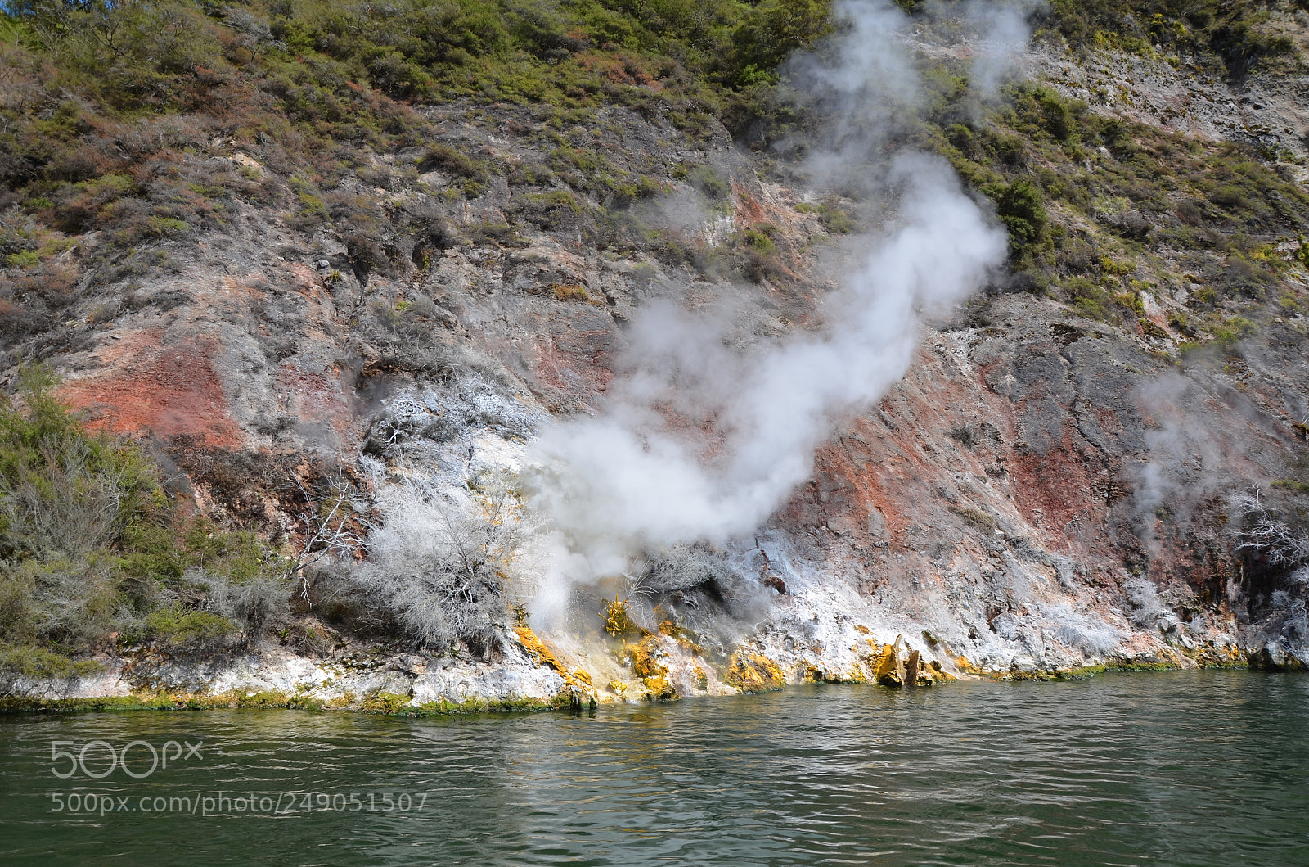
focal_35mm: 27
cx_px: 654
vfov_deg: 47.7
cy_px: 434
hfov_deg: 67.5
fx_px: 980
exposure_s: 1/250
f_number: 8
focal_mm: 18
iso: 100
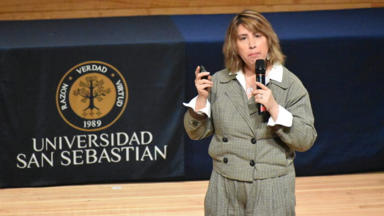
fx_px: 4298
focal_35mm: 422
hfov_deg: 5.1
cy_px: 93
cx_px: 186
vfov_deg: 2.9
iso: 12800
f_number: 6
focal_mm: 250
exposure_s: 1/400
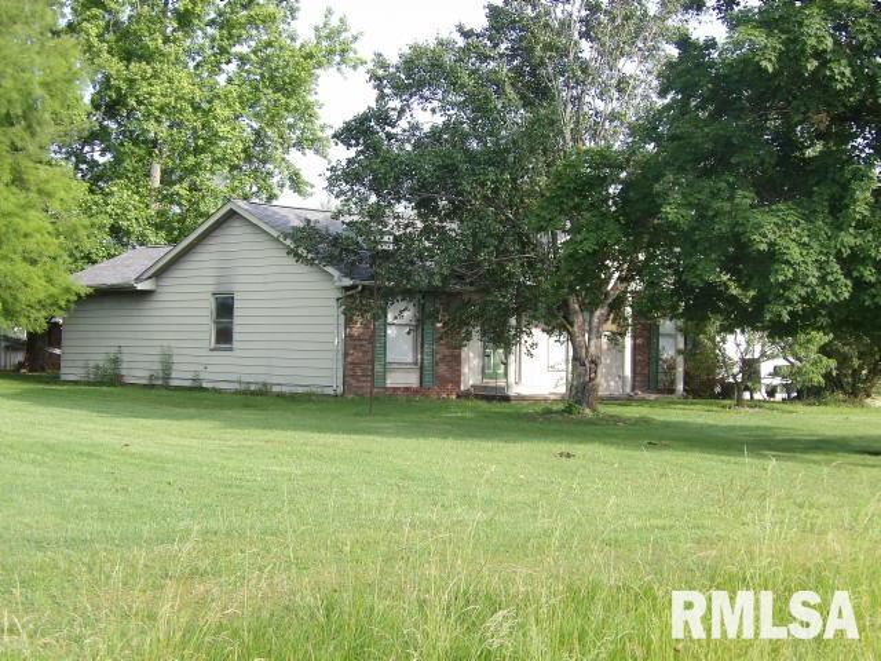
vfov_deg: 23.7
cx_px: 440
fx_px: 1578
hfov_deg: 31.2
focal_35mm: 62
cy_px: 330
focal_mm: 11.1
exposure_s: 1/180
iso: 100
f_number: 4
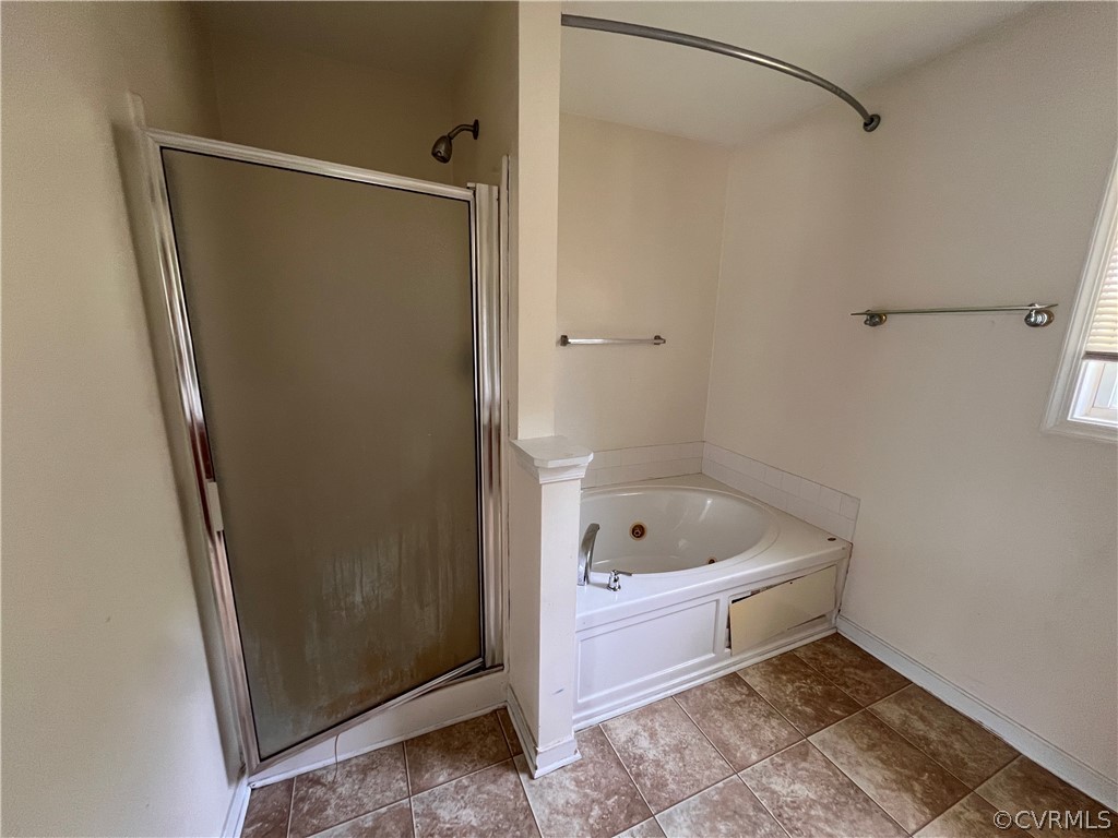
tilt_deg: -12.7
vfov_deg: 89.9
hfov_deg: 106.2
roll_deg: -0.7
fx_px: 420
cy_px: 419
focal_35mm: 13
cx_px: 559
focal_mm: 1.57
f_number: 1.8
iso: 250
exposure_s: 1/62
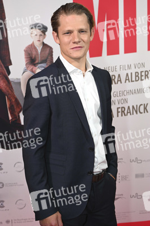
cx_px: 75
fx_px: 338
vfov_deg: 36.9
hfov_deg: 25.0
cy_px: 113
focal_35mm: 54
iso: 2000
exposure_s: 1/200
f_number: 7.1
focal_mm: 54
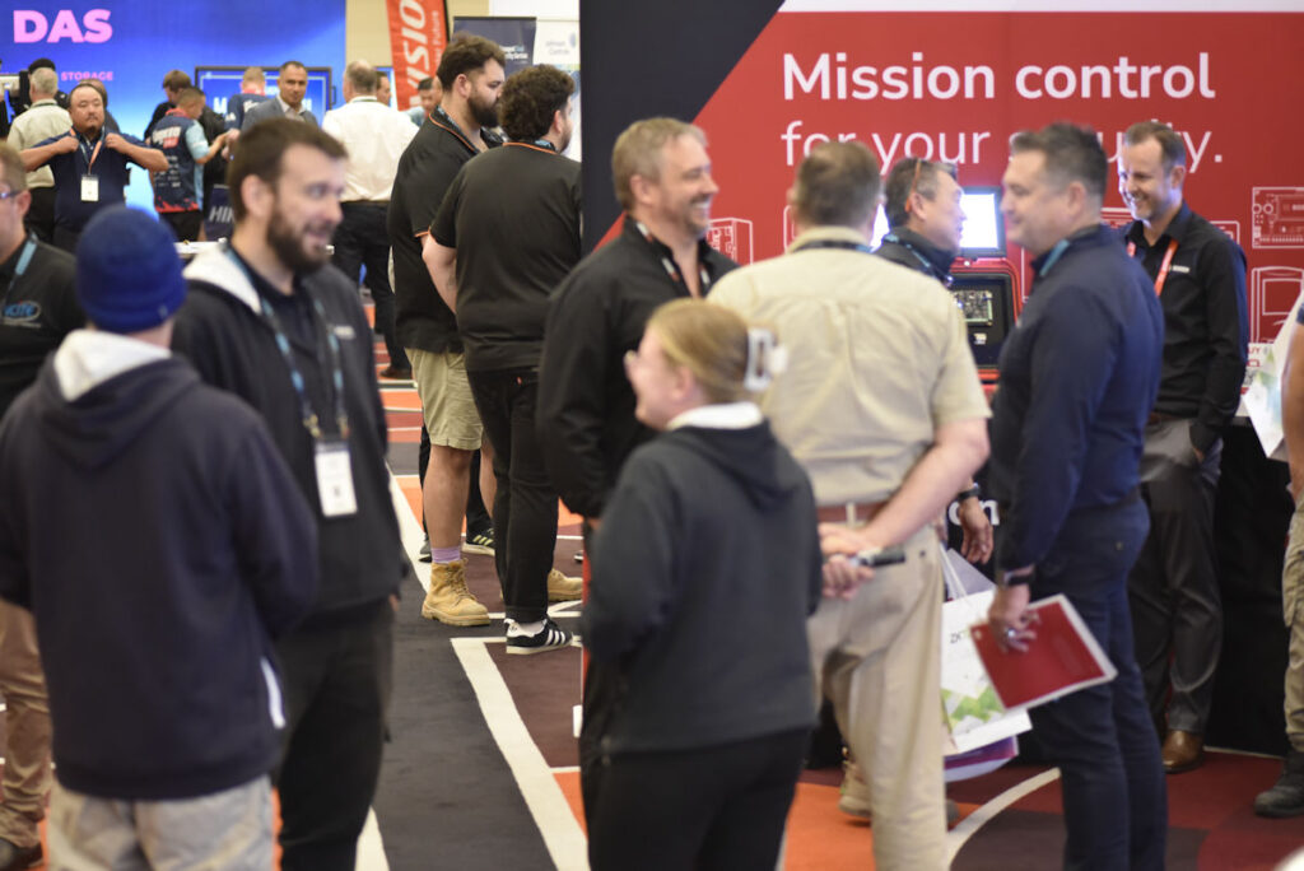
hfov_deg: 20.4
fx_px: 3624
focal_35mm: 100
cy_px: 436
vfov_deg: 13.7
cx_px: 652
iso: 3200
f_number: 2.8
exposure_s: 1/125
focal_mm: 100
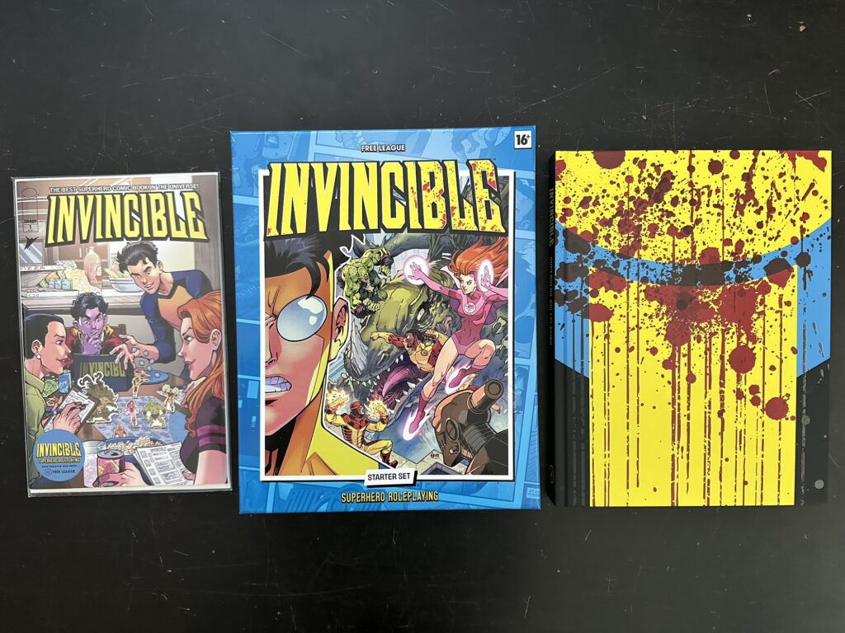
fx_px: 586
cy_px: 316
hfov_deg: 71.6
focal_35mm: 24
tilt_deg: -88.6
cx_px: 422
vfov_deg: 56.8
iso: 640
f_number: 1.78
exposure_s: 1/60
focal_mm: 6.86
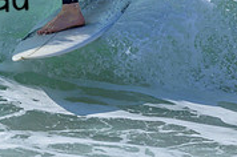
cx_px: -50
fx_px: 23230
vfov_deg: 0.4
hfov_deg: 0.6
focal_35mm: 3535
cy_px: 0
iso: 250
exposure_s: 1/2000
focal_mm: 800
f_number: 6.3
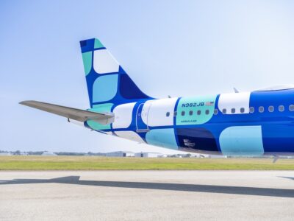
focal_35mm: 36
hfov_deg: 51.4
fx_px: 306
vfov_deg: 39.7
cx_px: 147
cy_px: 110
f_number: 4.5
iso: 160
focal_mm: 45
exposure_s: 1/500
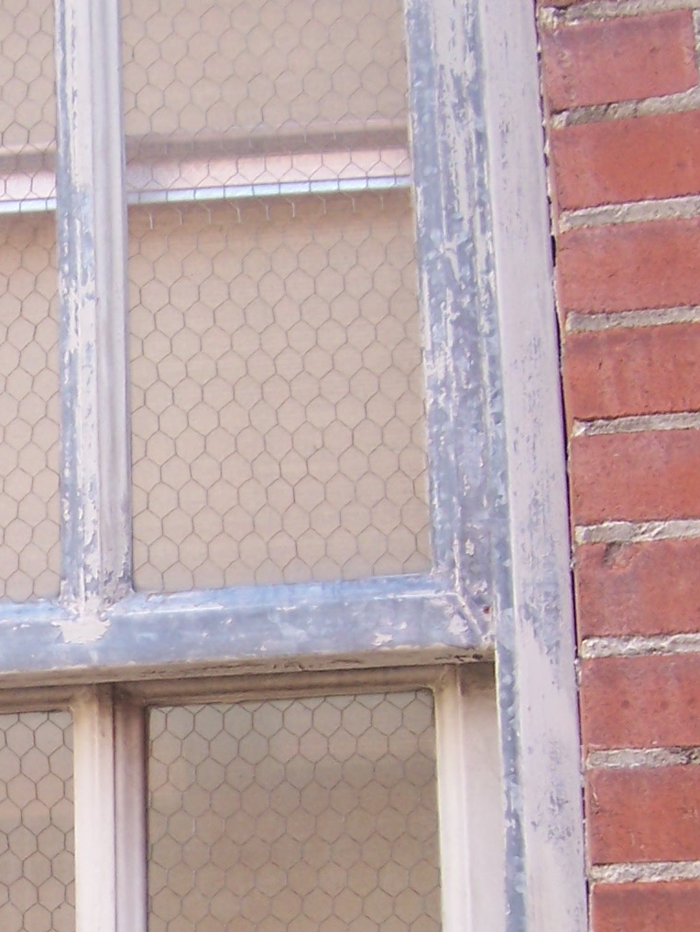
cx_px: -169
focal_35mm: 86
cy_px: 798
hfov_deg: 16.4
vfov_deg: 22.3
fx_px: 2318
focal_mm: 5.6
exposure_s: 1/125
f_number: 2.7
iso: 80
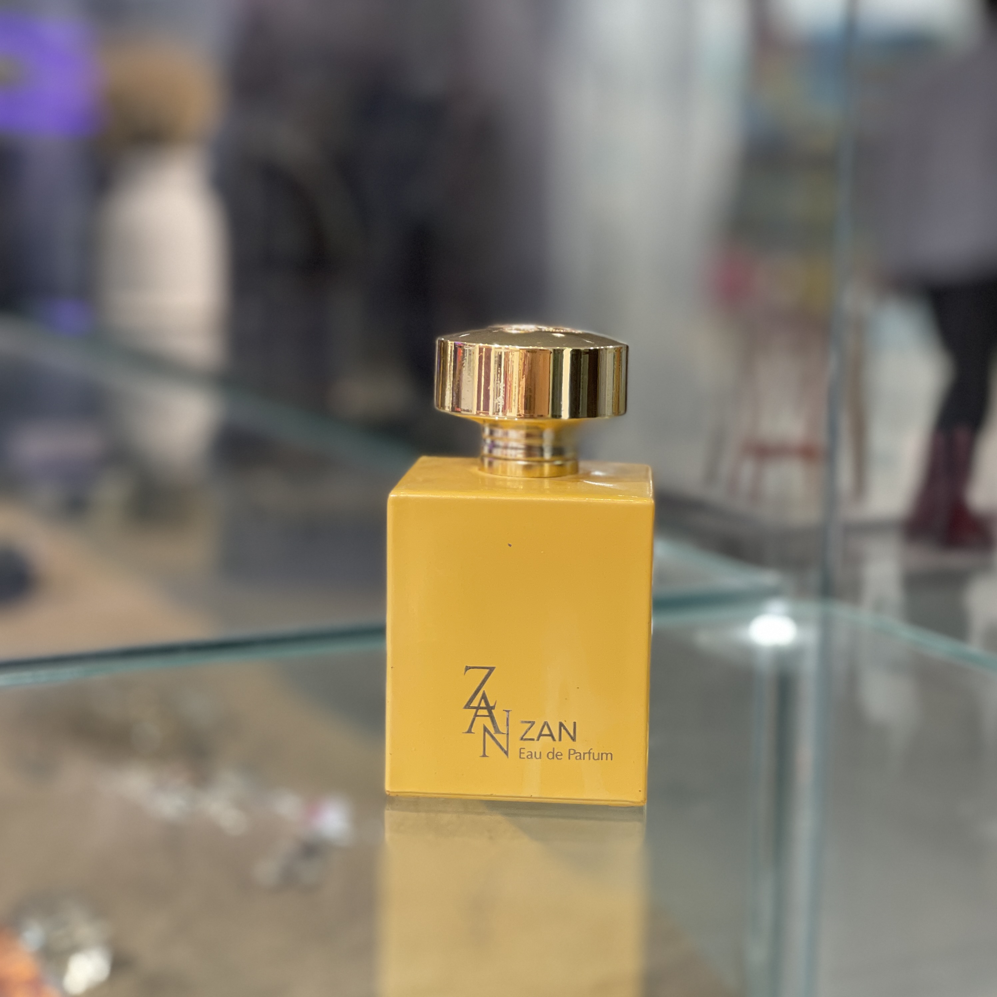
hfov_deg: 27.7
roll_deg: -0.8
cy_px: 457
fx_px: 2020
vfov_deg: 27.7
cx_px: 504
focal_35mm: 62
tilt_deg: -7.3
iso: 160
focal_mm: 6
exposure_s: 1/100
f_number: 2
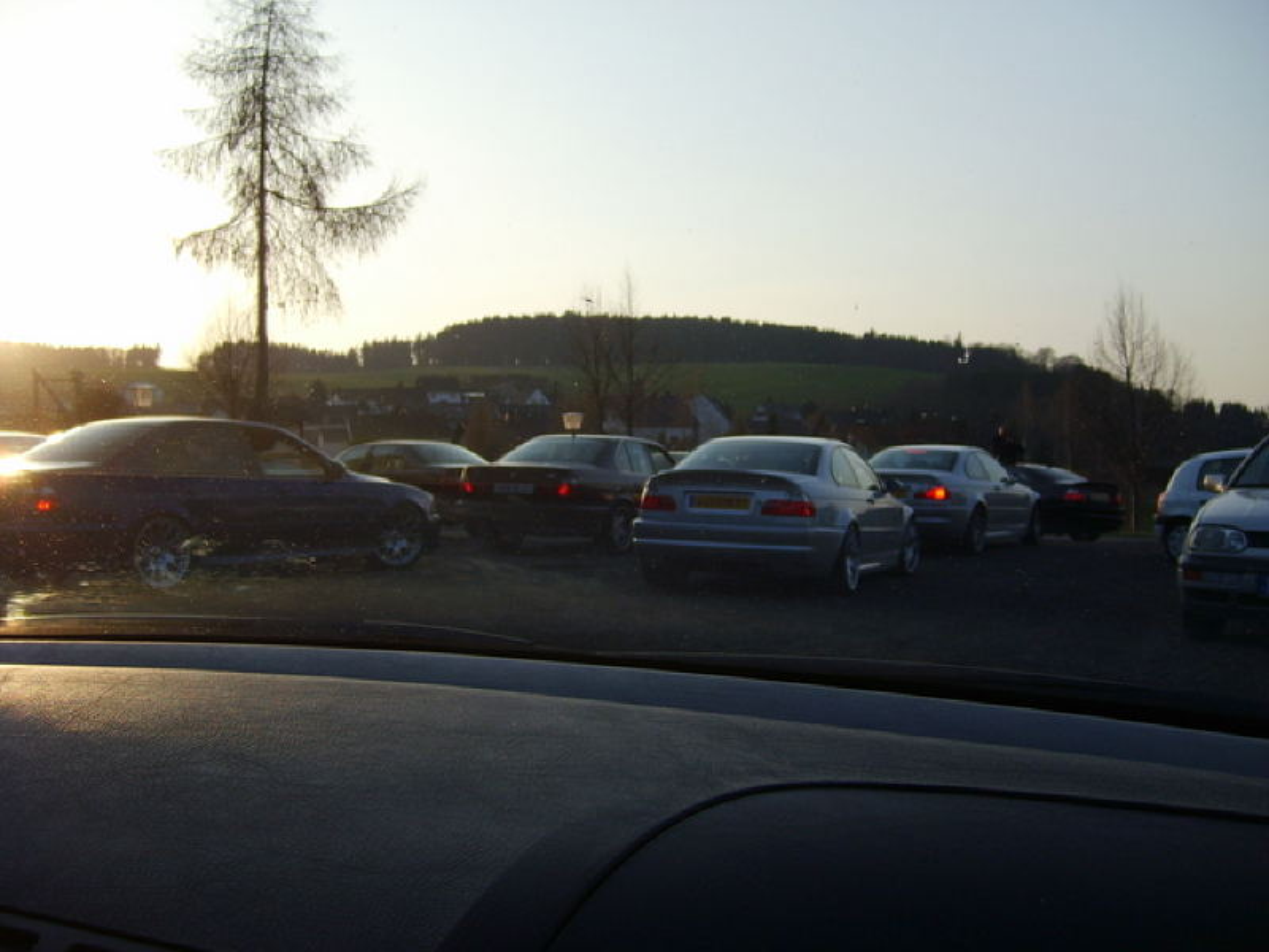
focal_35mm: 35
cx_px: 634
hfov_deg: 52.6
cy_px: 476
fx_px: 1283
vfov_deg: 40.7
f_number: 2.8
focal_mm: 5.8
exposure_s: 1/750
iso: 50
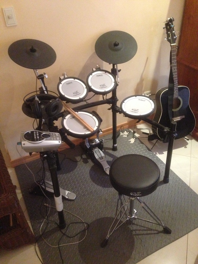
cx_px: 99
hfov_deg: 43.0
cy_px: 132
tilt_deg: -34.4
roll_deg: +1.1
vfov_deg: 55.3
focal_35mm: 33
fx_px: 252
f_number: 2.4
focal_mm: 4.12
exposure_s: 1/15
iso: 800
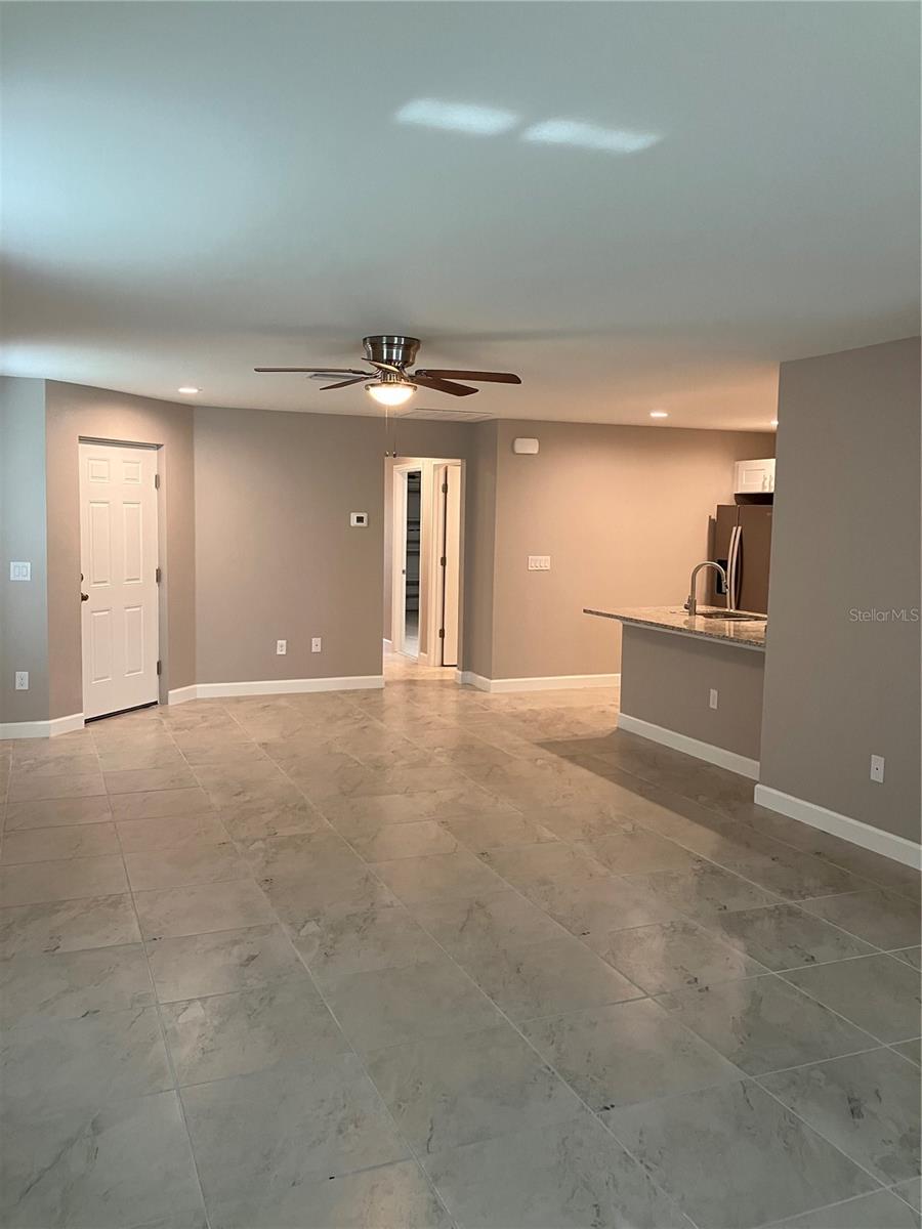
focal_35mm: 28
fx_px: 994
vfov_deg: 63.4
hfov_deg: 49.7
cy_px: 614
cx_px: 461
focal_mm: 3.99
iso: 125
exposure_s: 1/60
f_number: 1.8
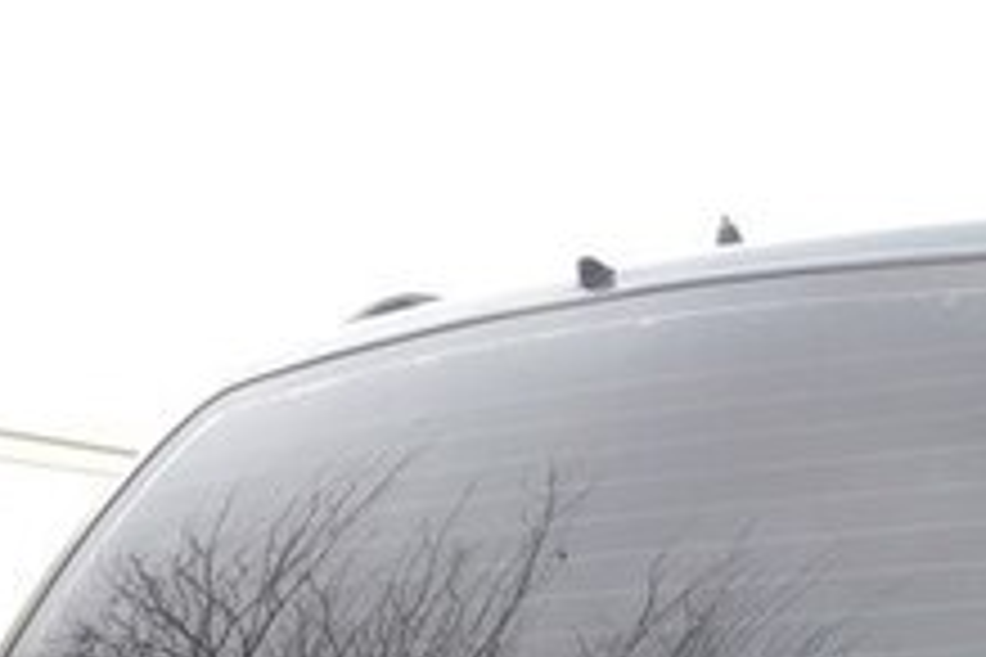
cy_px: 1091
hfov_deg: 21.0
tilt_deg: -3.2
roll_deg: -0.7
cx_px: 1139
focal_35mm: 91
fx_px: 2492
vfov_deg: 13.8
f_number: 2.2
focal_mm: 4.15
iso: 32
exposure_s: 1/50
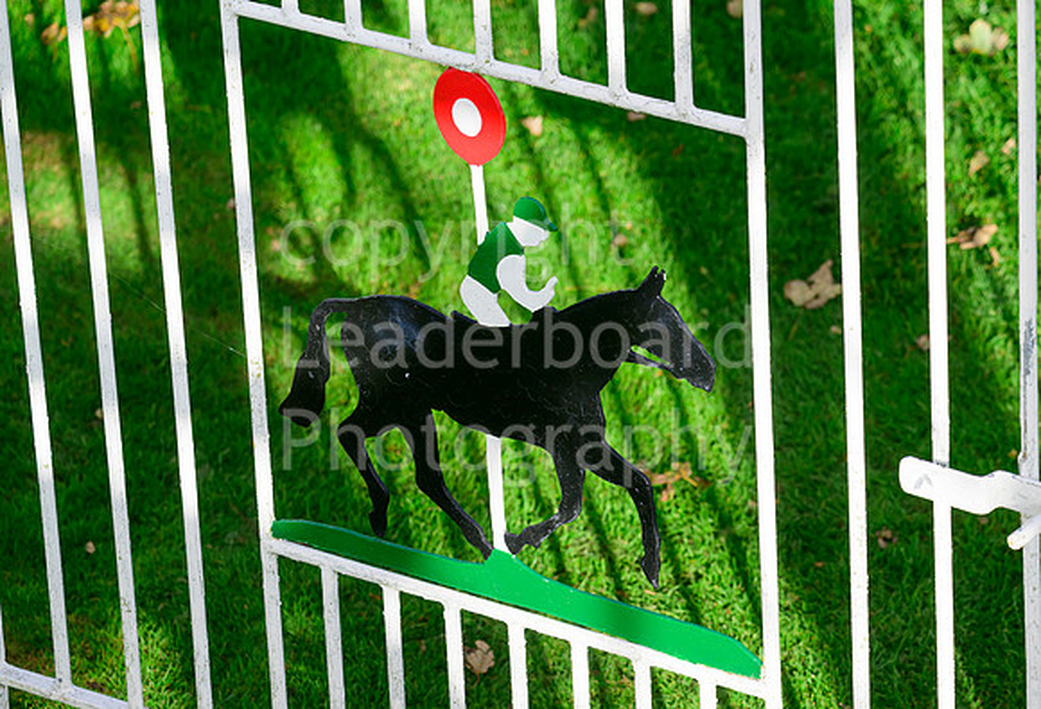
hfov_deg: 10.1
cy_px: 371
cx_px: 552
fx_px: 5894
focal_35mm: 202
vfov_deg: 6.9
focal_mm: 180
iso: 1000
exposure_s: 1/2500
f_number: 6.3
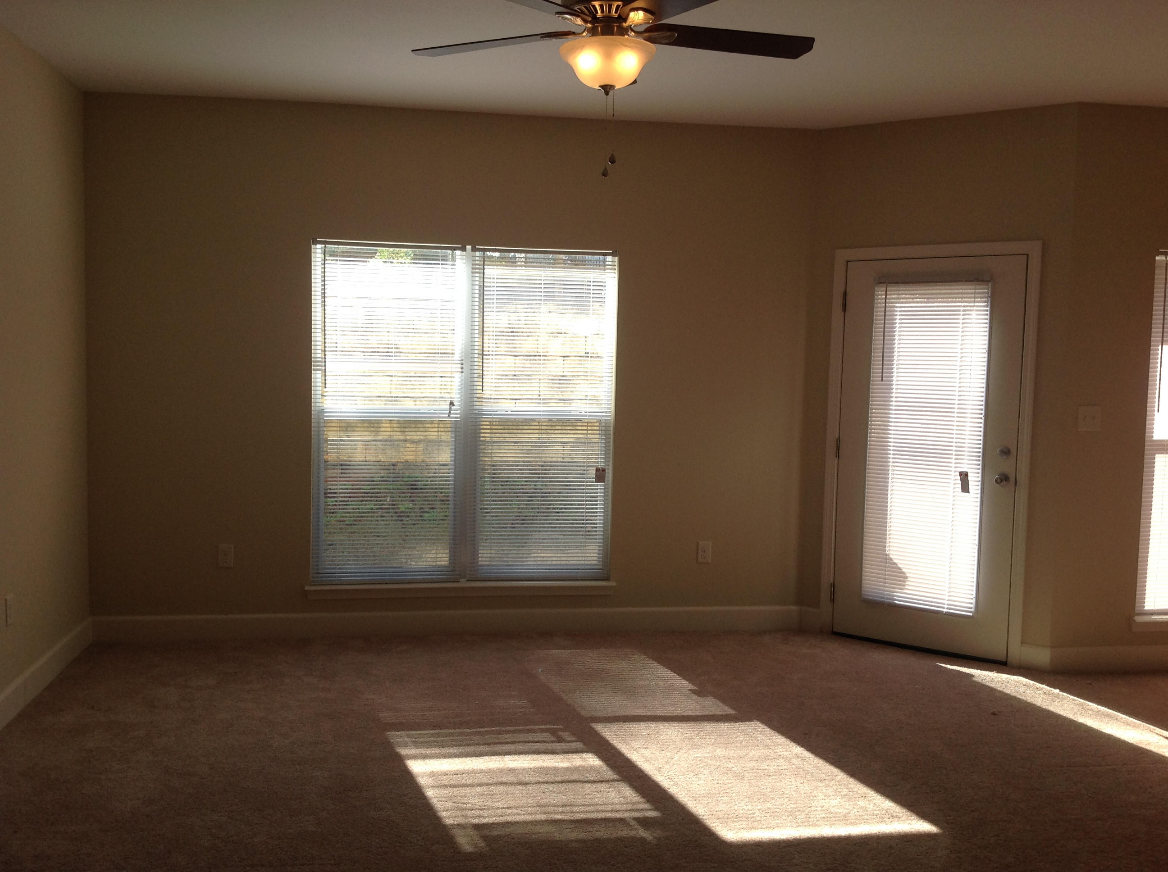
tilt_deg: -5.0
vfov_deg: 40.6
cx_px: 584
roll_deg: -0.4
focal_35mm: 35
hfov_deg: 52.7
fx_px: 1179
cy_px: 436
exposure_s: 1/280
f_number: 2.4
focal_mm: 4.28
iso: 50
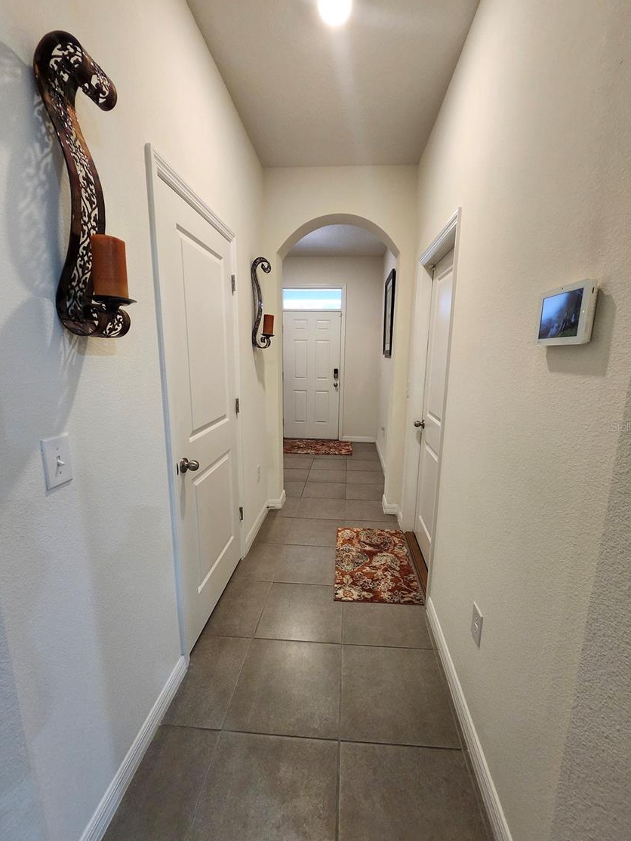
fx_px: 340
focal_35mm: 14
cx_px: 325
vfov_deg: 102.0
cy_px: 427
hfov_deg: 85.7
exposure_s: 1/60
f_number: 2.2
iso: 250
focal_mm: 1.74
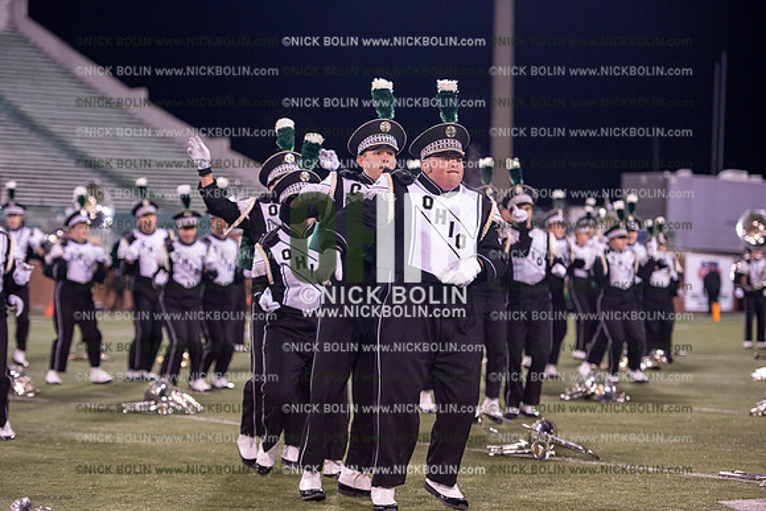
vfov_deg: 12.2
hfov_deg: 18.3
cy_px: 256
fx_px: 2384
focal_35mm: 112
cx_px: 383
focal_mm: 112
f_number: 2.8
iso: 2500
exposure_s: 1/1250
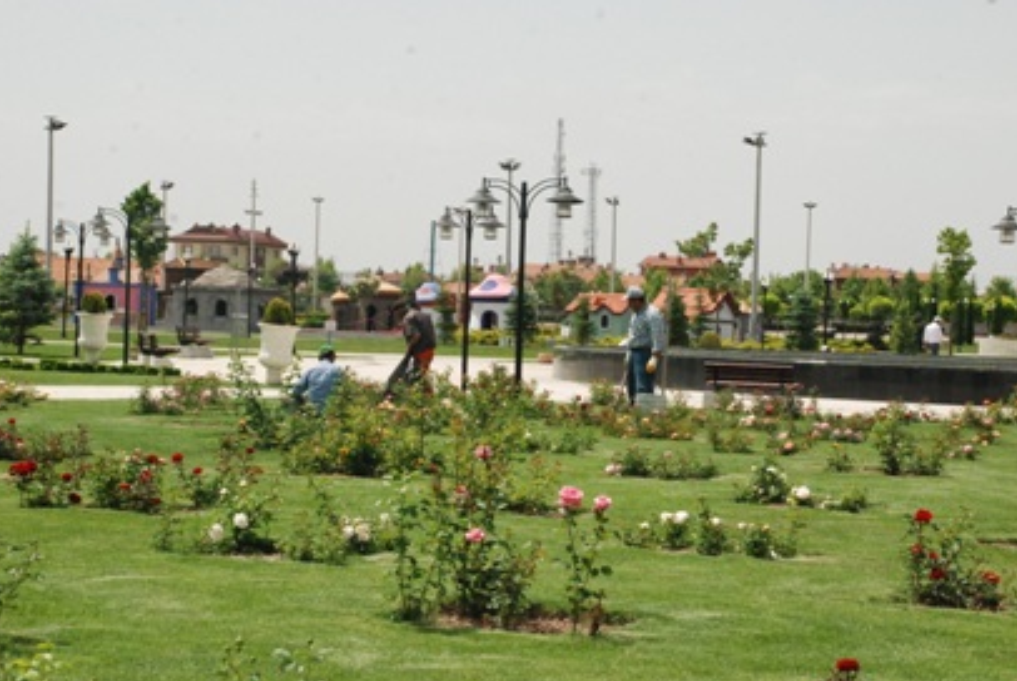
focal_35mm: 86
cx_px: 521
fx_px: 2433
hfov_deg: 23.6
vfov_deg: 15.9
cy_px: 353
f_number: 16
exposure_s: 1/1000
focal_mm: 52
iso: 1600
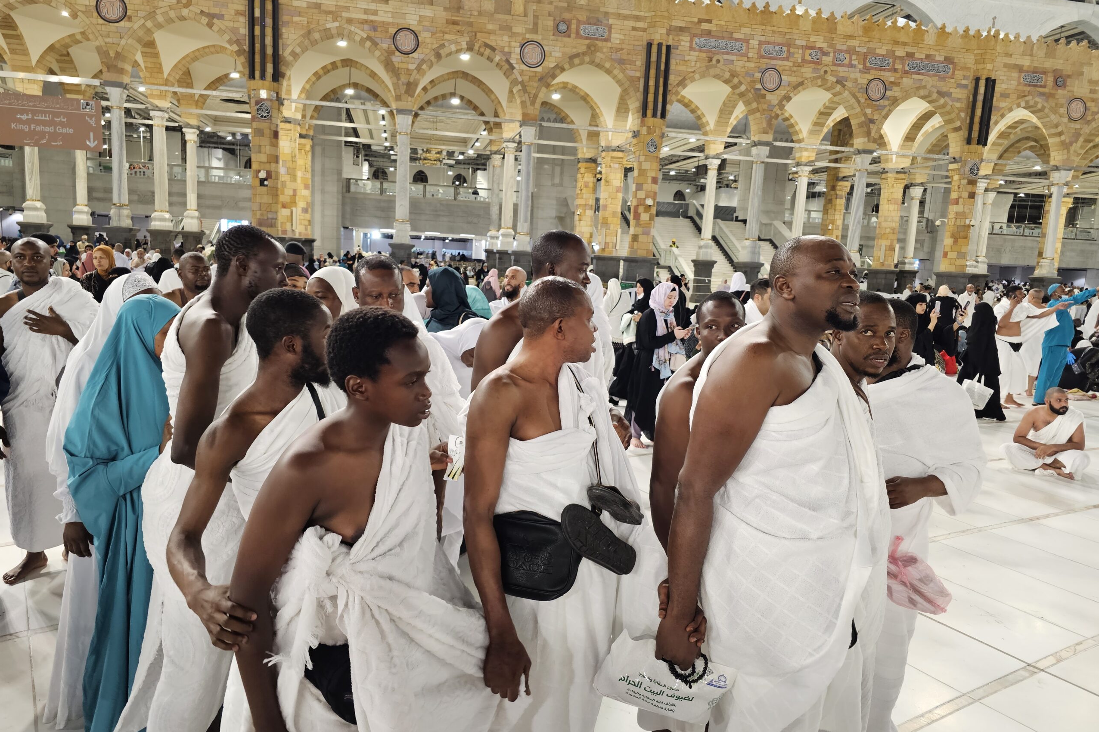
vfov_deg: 53.1
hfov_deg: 73.7
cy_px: 361
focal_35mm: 24
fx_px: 733
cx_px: 550
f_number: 1.7
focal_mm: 6.3
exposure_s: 1/120
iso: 200
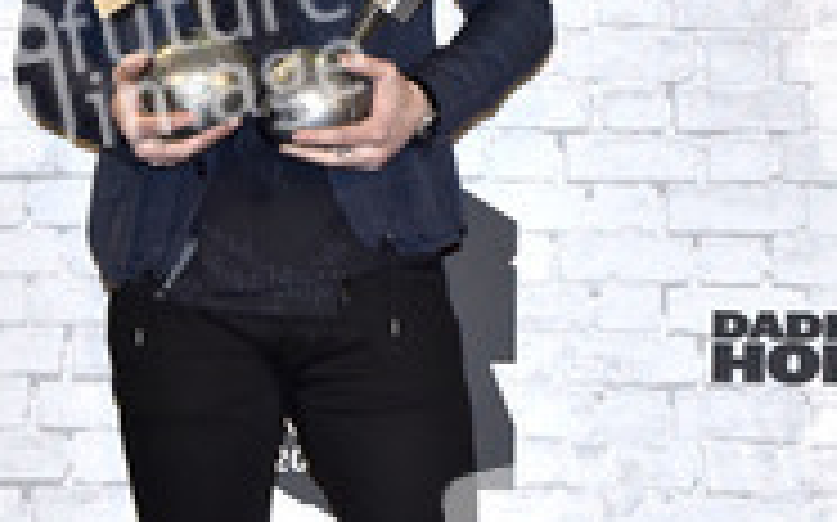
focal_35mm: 219
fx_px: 4993
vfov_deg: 6.0
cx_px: 266
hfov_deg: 9.6
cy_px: 297
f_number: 6.3
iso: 2000
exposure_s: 1/250
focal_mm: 100
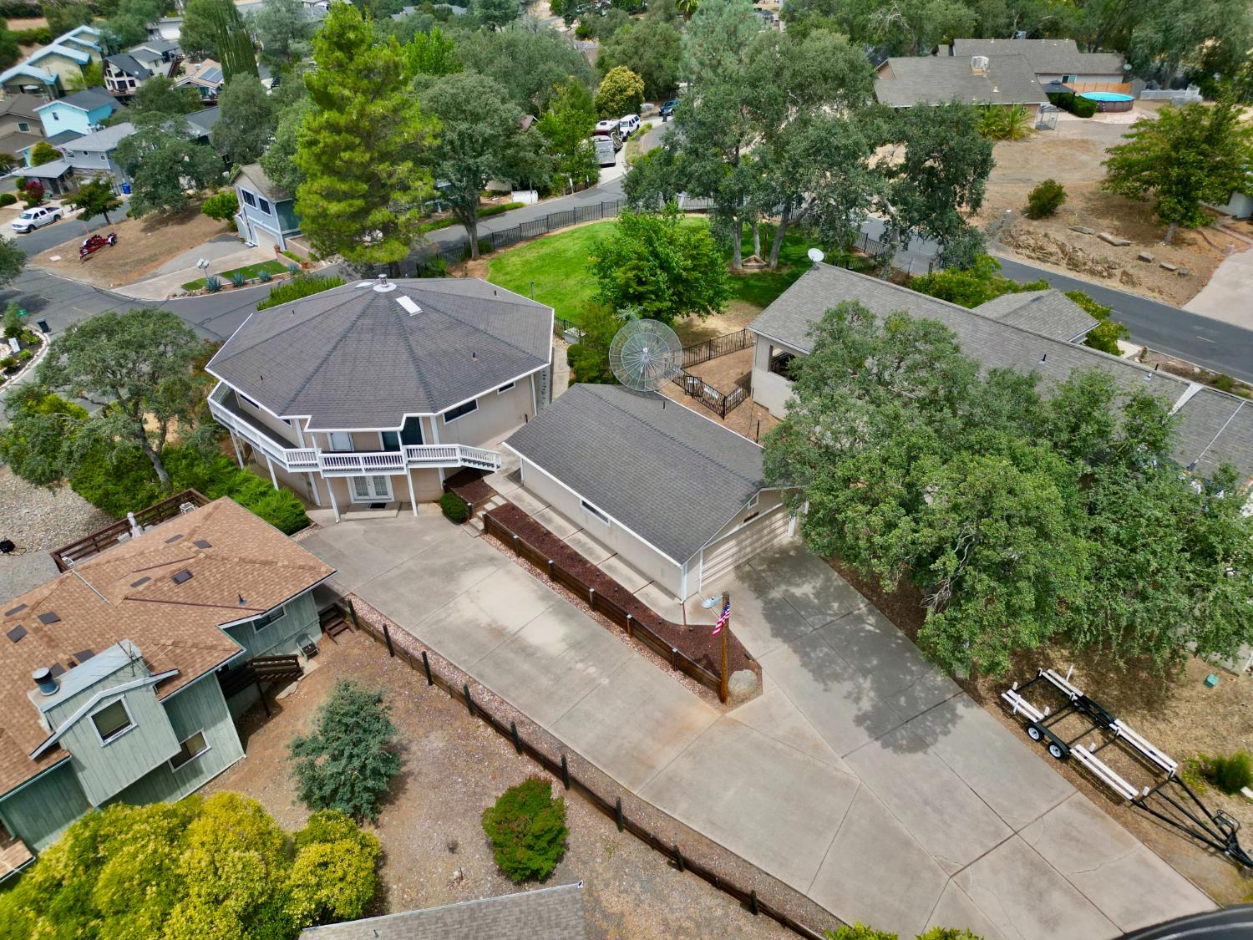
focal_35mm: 24
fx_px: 869
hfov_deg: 71.6
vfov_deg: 56.8
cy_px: 470
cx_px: 626
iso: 130
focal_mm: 6.72
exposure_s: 1/2000
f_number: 1.7
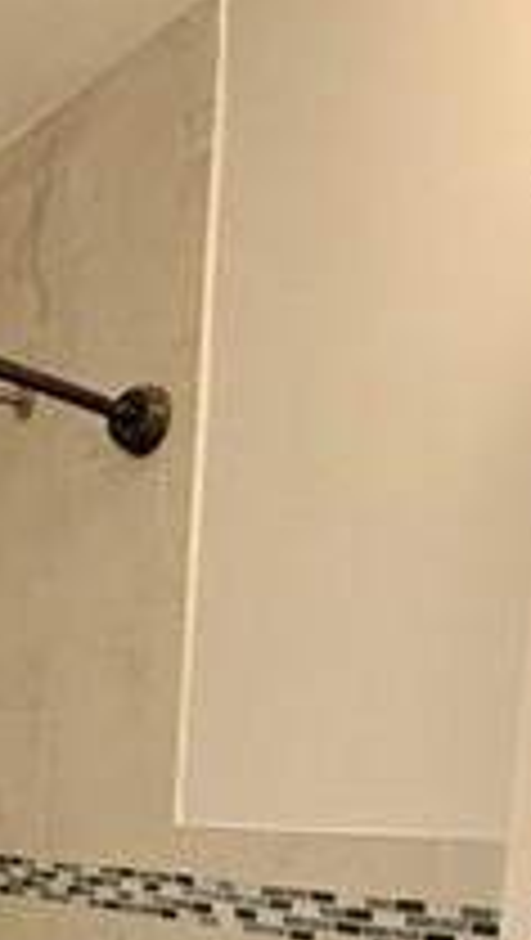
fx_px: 1398
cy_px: 1030
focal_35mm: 56
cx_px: 99
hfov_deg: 21.2
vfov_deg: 32.7
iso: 320
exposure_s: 1/64
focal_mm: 2.22
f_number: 2.2
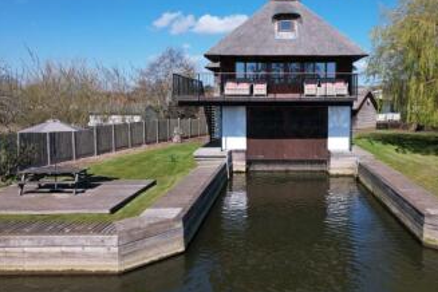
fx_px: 389
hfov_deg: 58.0
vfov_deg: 41.1
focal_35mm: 32
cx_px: 272
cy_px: 131
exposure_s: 1/120
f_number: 2.8
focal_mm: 8.38
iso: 110
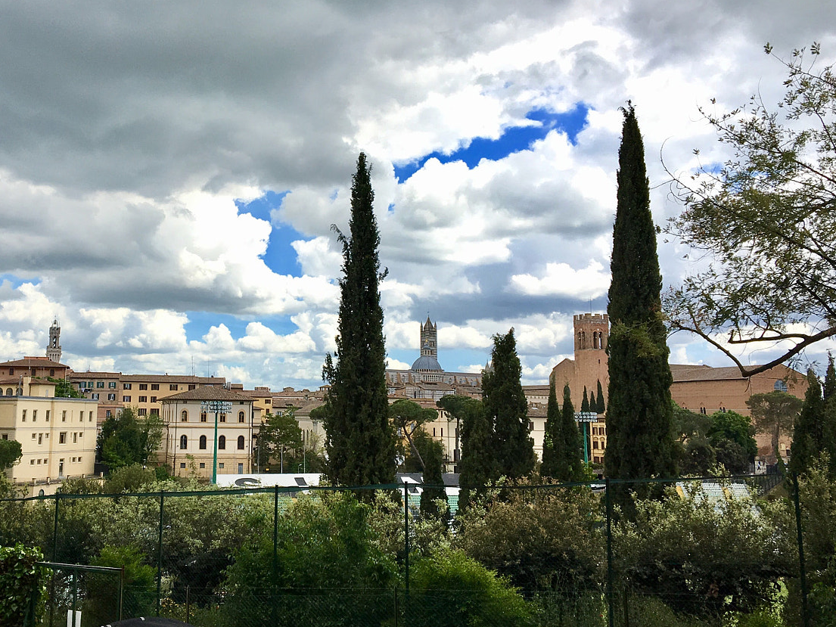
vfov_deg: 34.3
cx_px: 273
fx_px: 1014
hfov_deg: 44.1
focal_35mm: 42
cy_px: 256
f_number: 2.2
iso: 25
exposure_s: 1/1350
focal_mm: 4.15
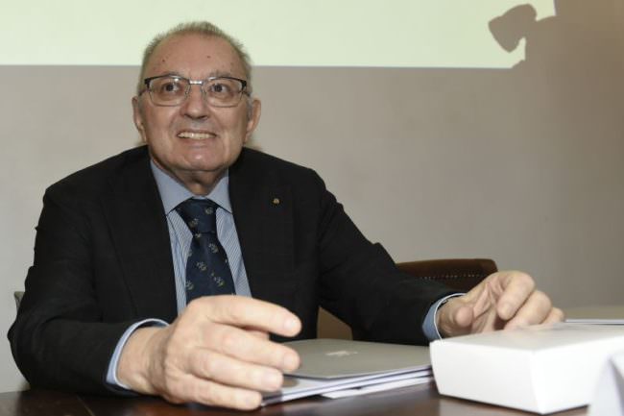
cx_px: 312
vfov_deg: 42.3
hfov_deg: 60.3
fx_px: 537
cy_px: 208
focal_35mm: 31
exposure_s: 1/160
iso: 1600
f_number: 5.6
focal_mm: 31
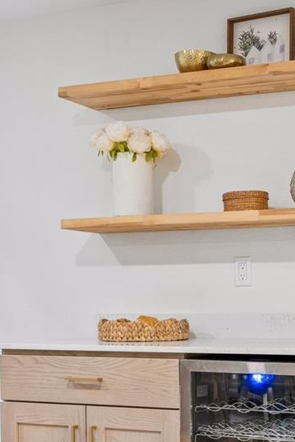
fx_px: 884
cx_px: 289
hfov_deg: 18.5
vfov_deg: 28.0
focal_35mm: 72
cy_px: 245
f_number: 9
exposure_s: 1/4
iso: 400
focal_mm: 32
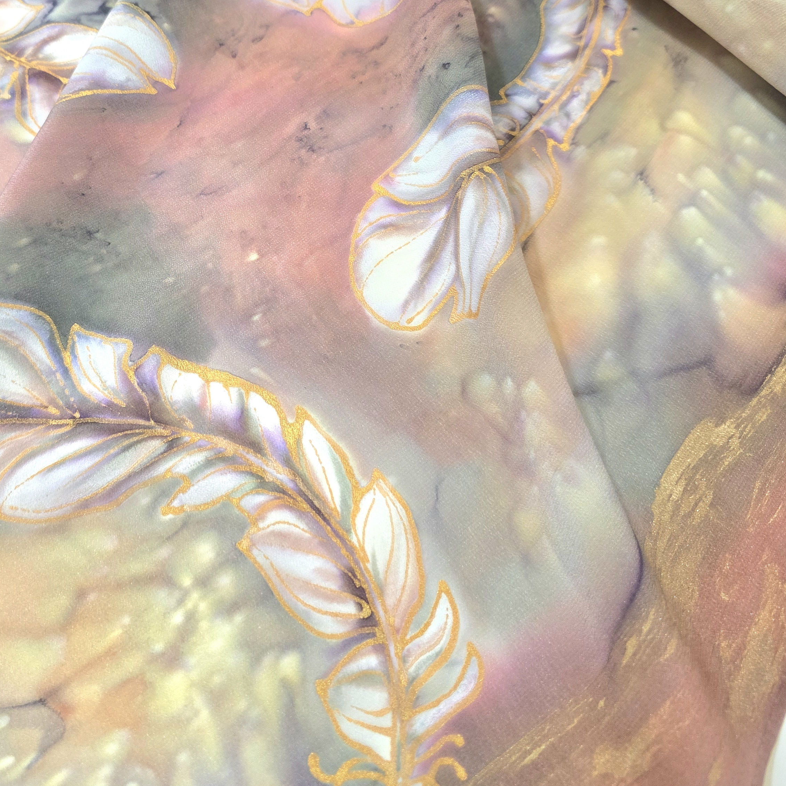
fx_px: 925
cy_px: 183
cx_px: 269
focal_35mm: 36
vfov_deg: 44.3
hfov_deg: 45.4
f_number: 1.7
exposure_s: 1/101
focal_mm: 6.3
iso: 250
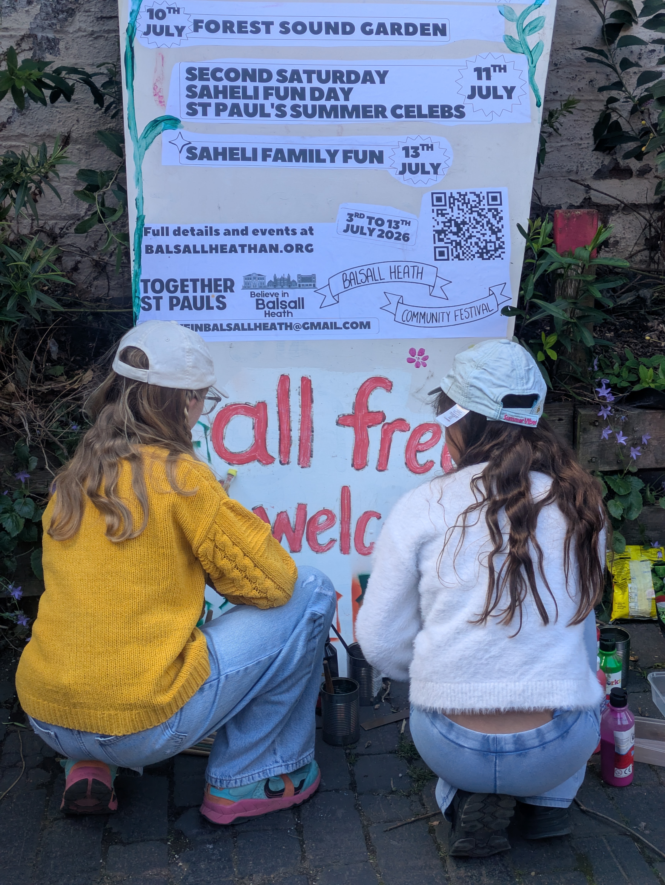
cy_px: 442
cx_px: 332
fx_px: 1305
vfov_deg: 37.5
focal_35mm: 51
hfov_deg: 28.6
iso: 44
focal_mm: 5.43
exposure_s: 1/375
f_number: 1.89
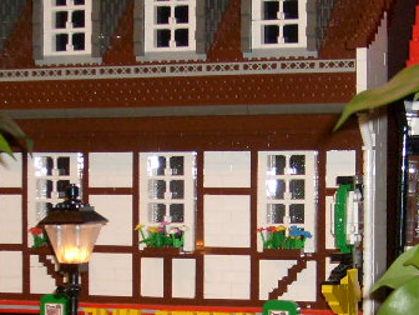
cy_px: 251
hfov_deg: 15.1
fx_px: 1586
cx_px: 196
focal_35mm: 131
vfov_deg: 11.3
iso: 100
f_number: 3
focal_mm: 7.2
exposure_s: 1/45
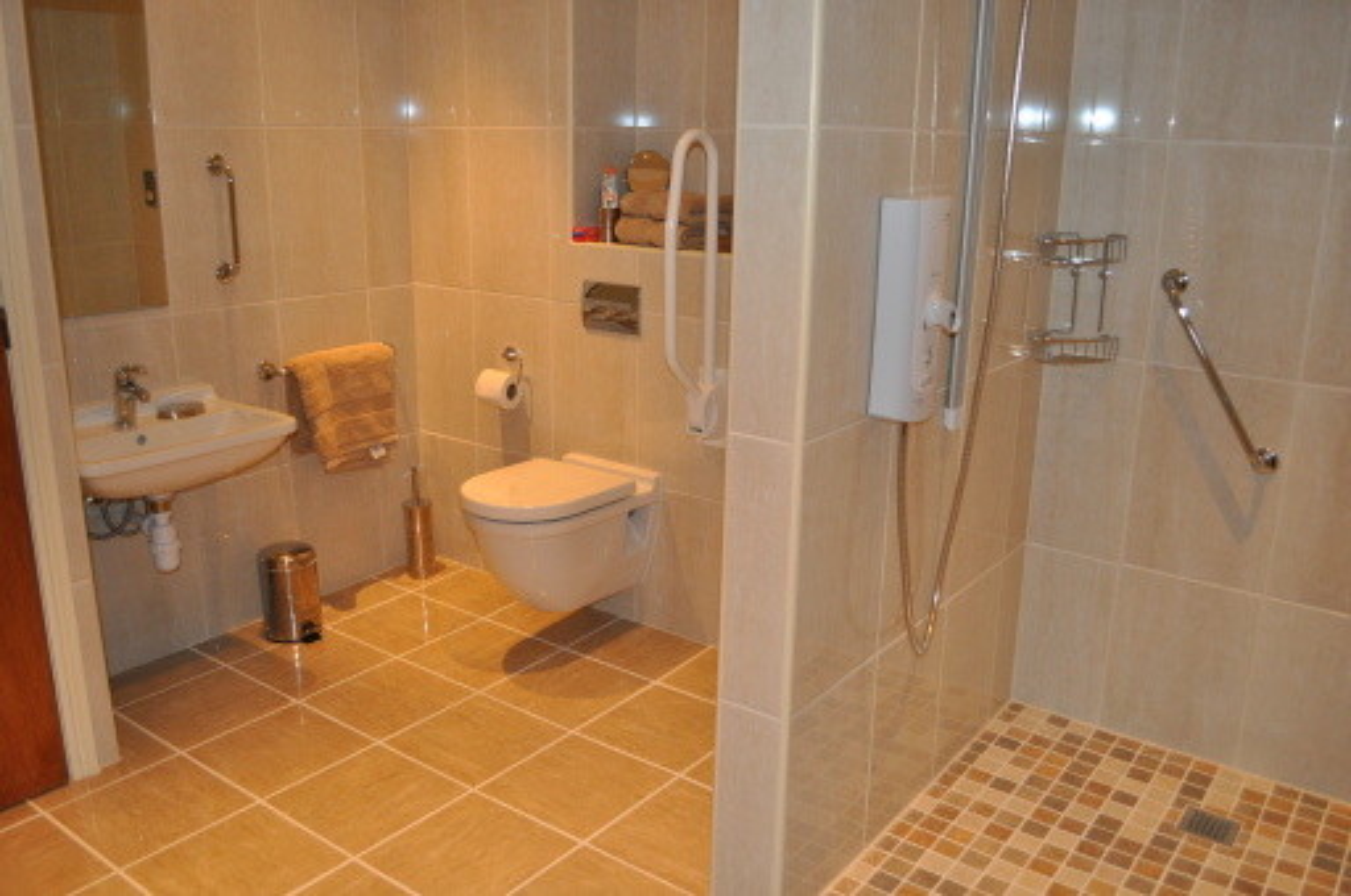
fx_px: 1124
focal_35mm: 30
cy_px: 448
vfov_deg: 43.5
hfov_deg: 62.0
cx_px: 676
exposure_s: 1/60
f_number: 3.8
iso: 800
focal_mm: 20
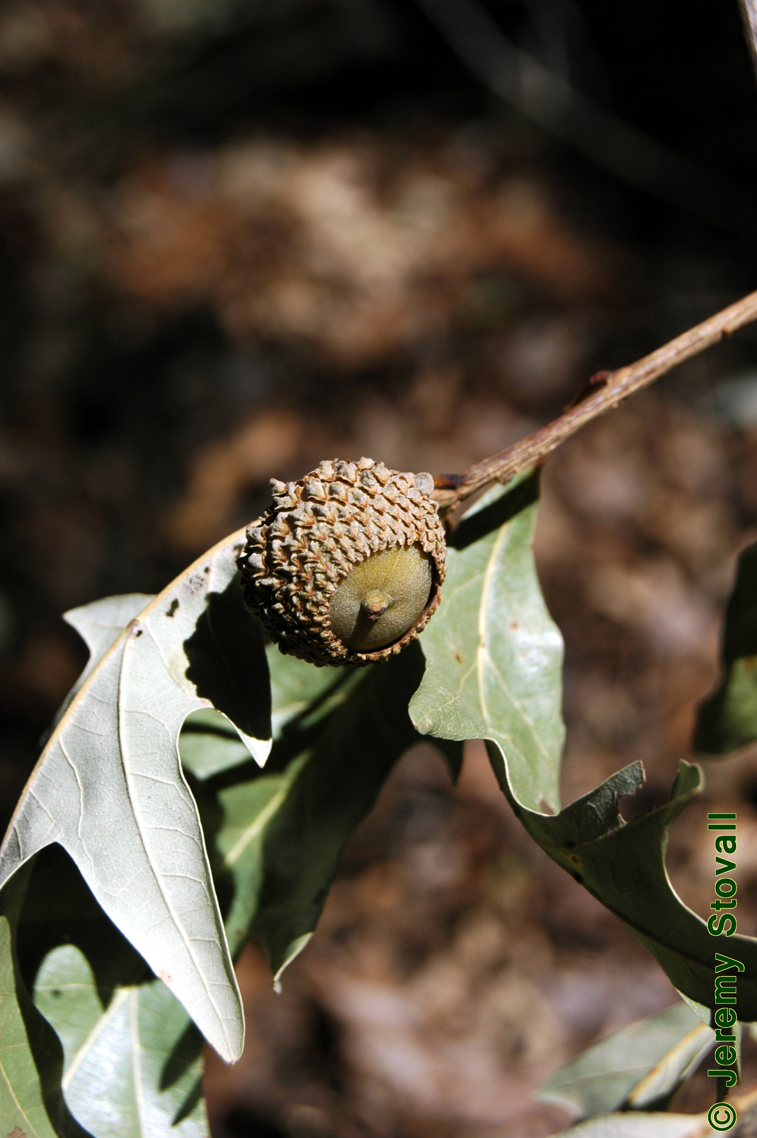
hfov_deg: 16.5
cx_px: 378
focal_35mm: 82
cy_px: 569
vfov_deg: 24.6
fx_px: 2607
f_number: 8
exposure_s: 1/500
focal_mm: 55
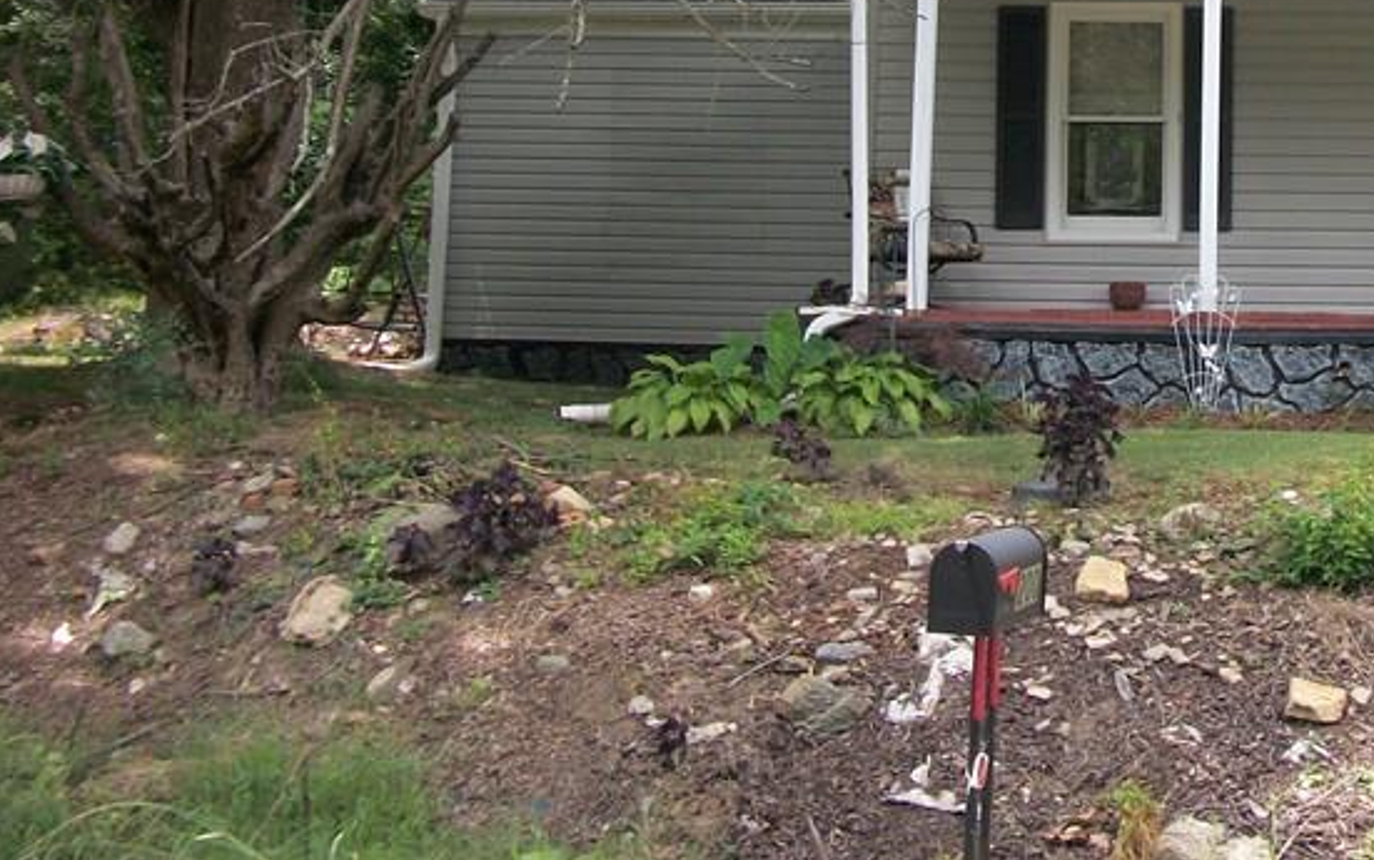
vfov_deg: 20.0
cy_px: 2
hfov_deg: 31.0
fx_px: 2360
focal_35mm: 63
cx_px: 1229
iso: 80
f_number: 8.8
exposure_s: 1/60
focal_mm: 5.7
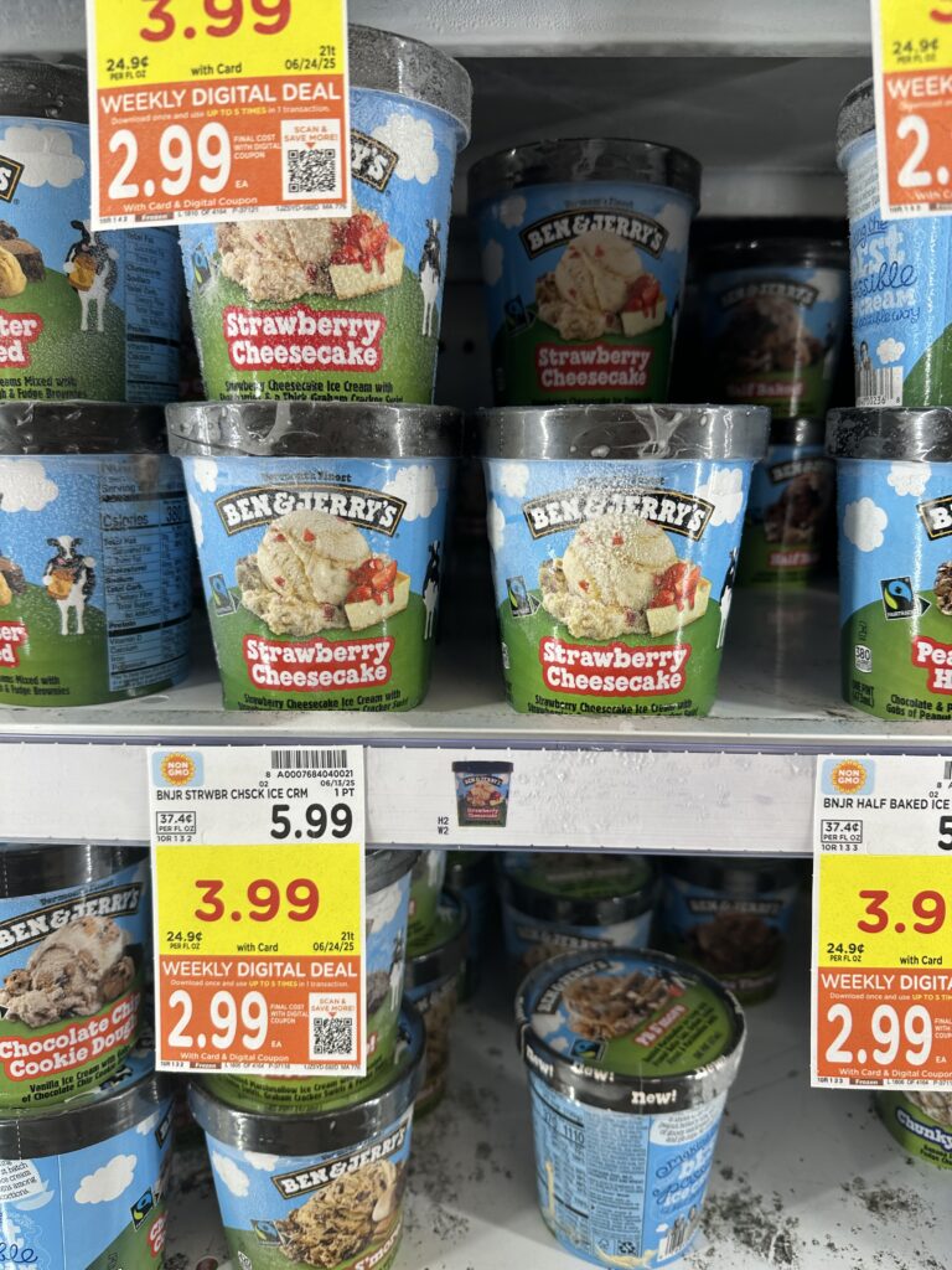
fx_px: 880
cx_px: 476
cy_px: 635
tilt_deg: -12.2
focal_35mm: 24
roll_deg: +0.8
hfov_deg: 56.8
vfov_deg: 71.6
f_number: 1.78
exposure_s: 1/123
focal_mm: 6.86
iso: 80
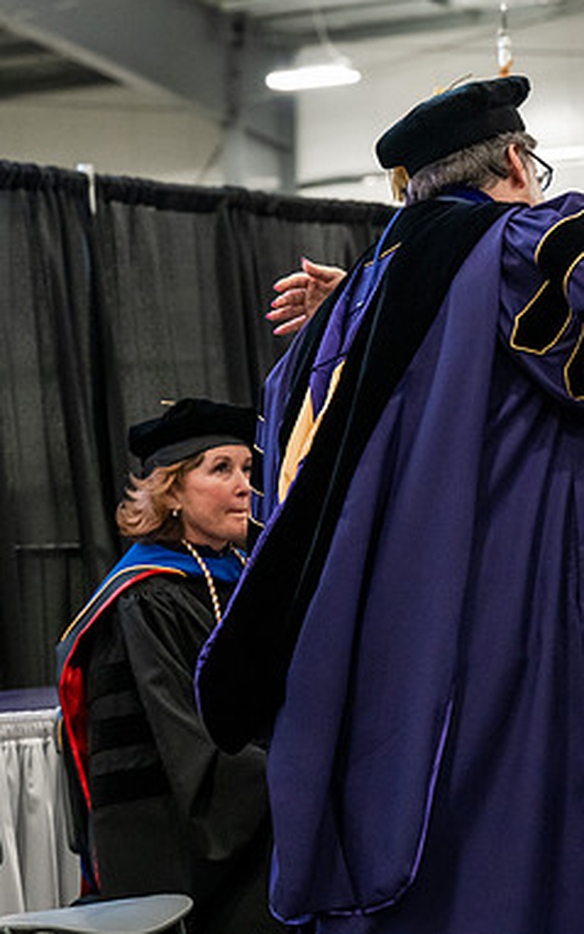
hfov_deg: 9.8
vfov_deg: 15.7
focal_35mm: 133
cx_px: 552
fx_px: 3384
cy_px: 466
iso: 6400
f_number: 5
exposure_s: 1/250
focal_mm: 86
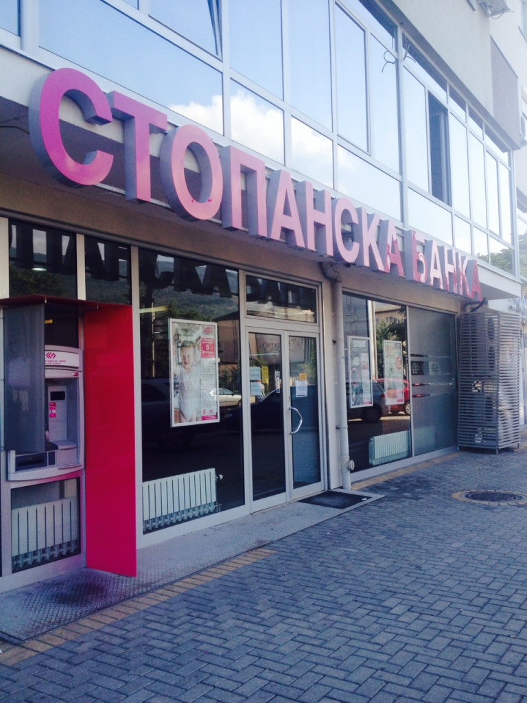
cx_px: 264
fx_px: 710
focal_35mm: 35
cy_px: 352
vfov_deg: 52.6
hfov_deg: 40.7
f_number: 2.4
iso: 50
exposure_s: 1/406
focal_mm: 4.28
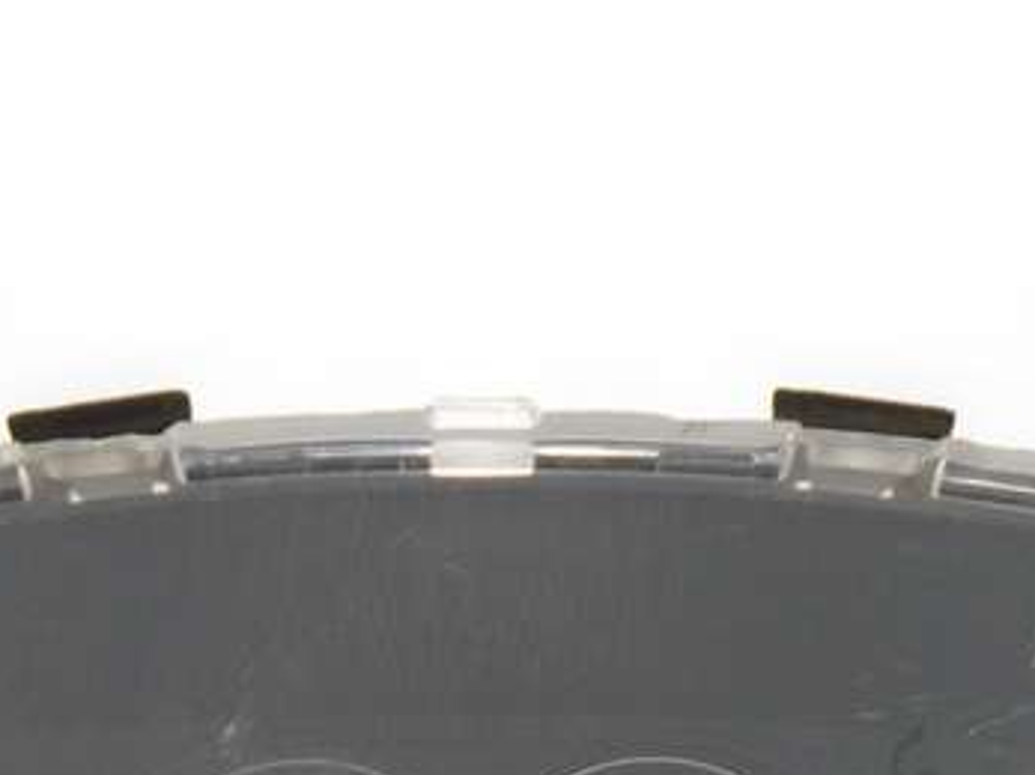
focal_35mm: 82
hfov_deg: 23.8
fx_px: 2451
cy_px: 1198
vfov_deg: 16.3
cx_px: 501
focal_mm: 4.6
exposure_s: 1/50
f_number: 3.2
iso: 100
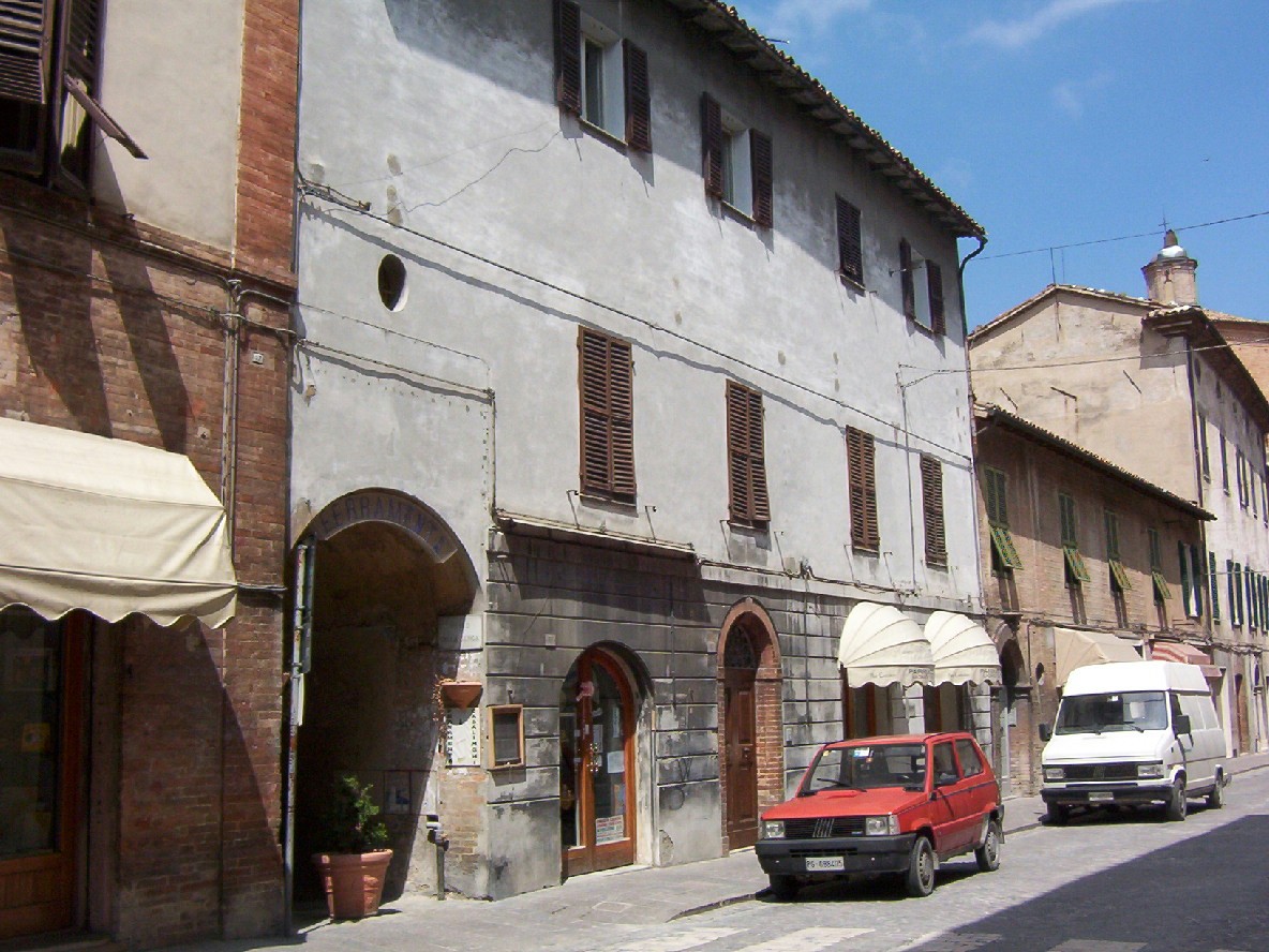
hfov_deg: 51.4
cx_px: 634
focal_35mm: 36
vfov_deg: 39.7
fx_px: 1320
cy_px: 476
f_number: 5.24
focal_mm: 5.54
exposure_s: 1/861
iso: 100
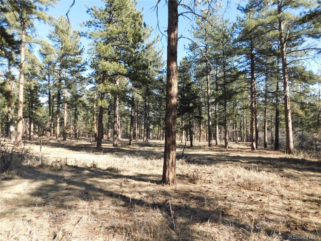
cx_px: 160
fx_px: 213
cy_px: 120
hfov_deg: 73.9
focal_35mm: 23
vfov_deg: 58.9
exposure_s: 1/800
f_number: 6
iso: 800
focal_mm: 4
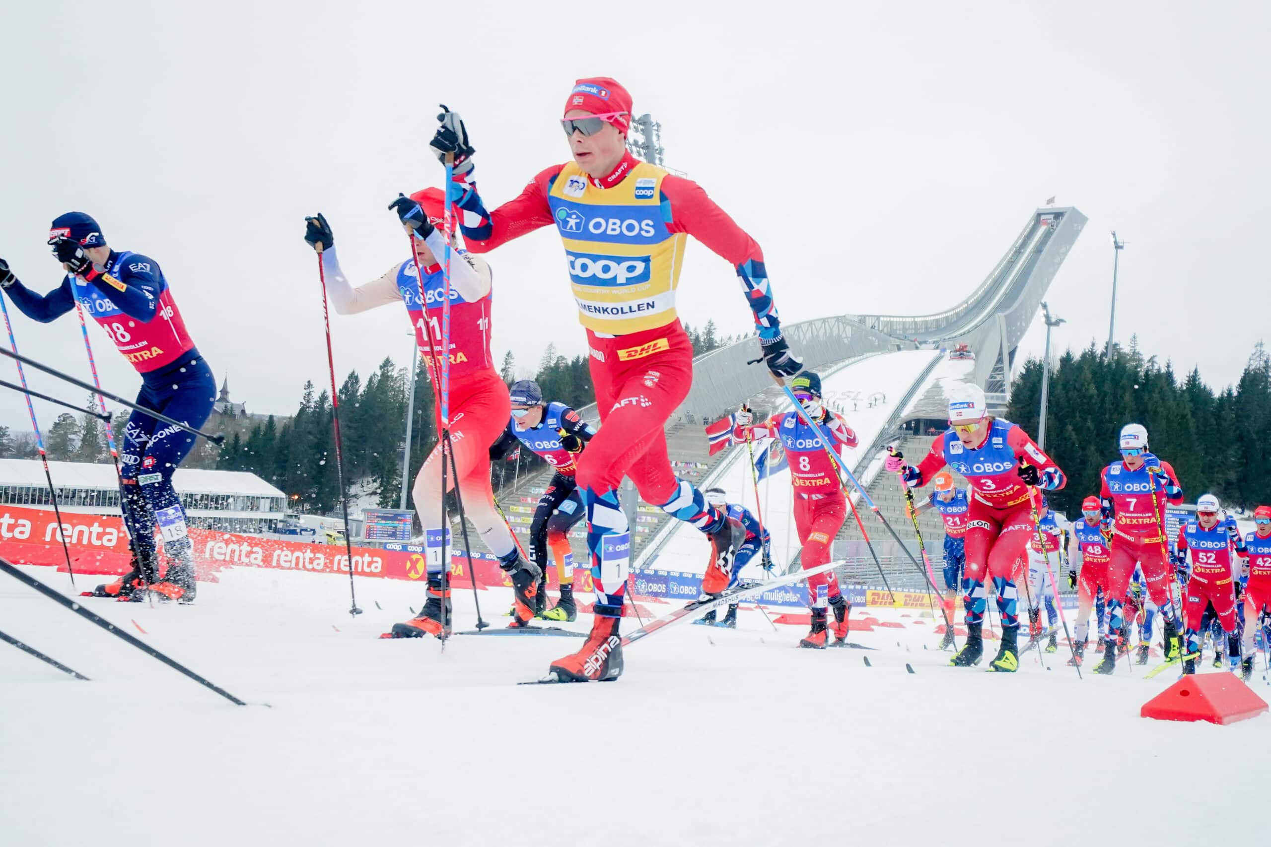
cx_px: 636
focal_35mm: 36
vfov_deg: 36.9
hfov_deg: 53.1
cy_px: 424
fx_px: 1271
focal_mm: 24
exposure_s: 1/1600
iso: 1600
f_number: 4
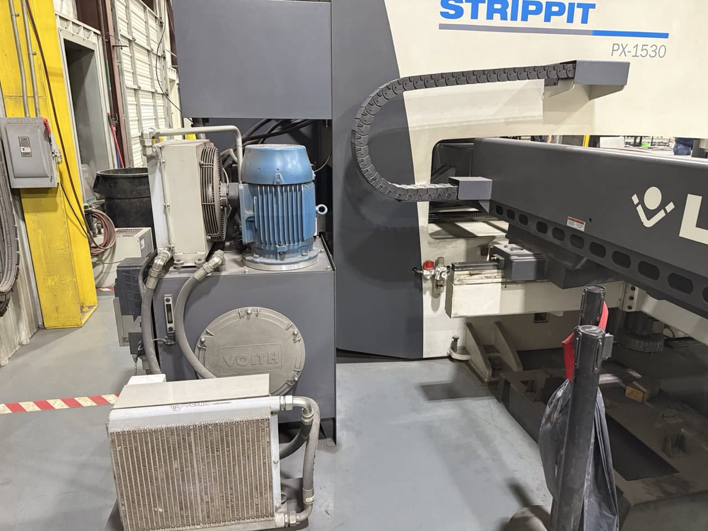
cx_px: 354
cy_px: 266
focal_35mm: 24
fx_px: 491
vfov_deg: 56.8
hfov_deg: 71.6
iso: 640
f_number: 1.8
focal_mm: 6.8
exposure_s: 1/60
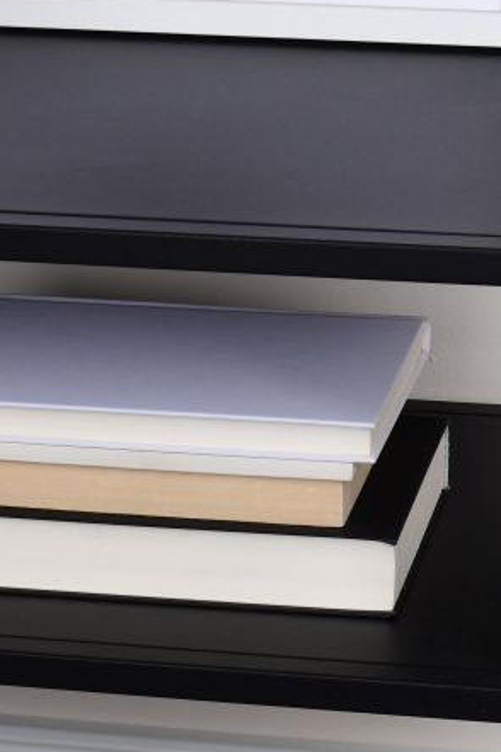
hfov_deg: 6.7
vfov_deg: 10.0
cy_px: -36
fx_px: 4258
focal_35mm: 204
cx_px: 26
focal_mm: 50
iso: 400
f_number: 10
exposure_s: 1/100
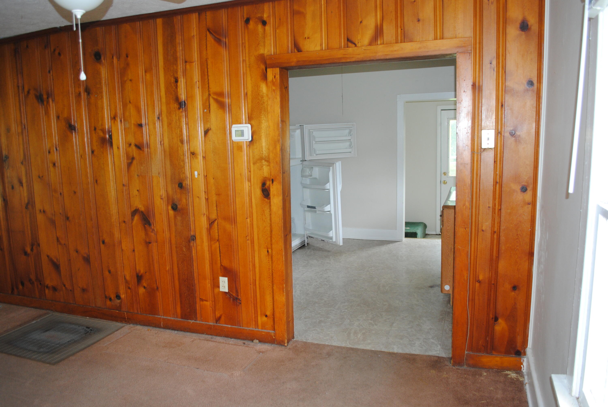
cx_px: 304
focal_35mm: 27
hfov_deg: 67.3
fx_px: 457
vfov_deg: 48.0
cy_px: 204
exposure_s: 1/60
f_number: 4
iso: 400
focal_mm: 18
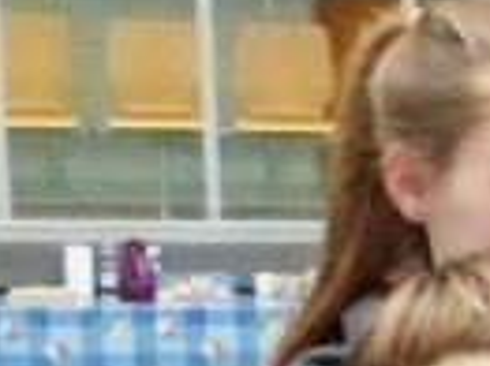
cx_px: 1807
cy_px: 695
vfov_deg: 5.8
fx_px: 3536
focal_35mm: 250
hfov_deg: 6.6
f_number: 3.5
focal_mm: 5.7
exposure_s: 1/125
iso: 1600
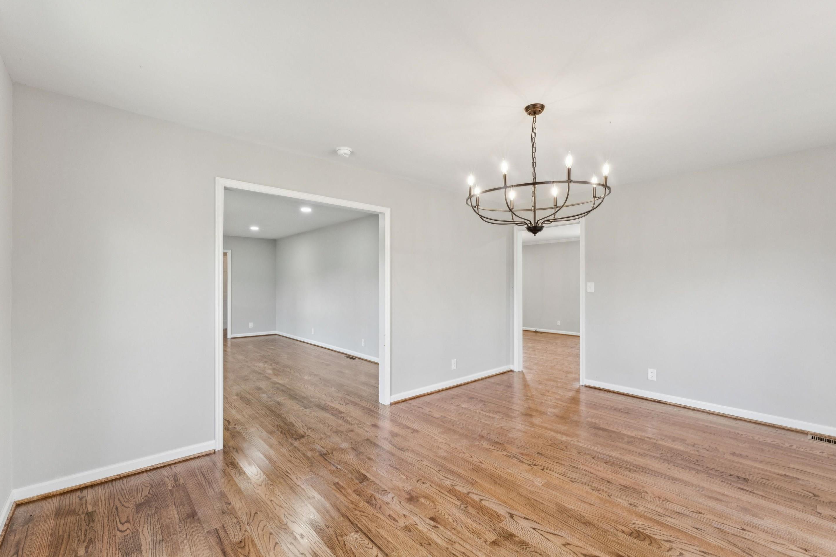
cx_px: 432
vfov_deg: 77.3
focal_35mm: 15
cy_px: 287
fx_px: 348
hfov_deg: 100.4
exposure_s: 1/10
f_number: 13
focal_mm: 14
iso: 400
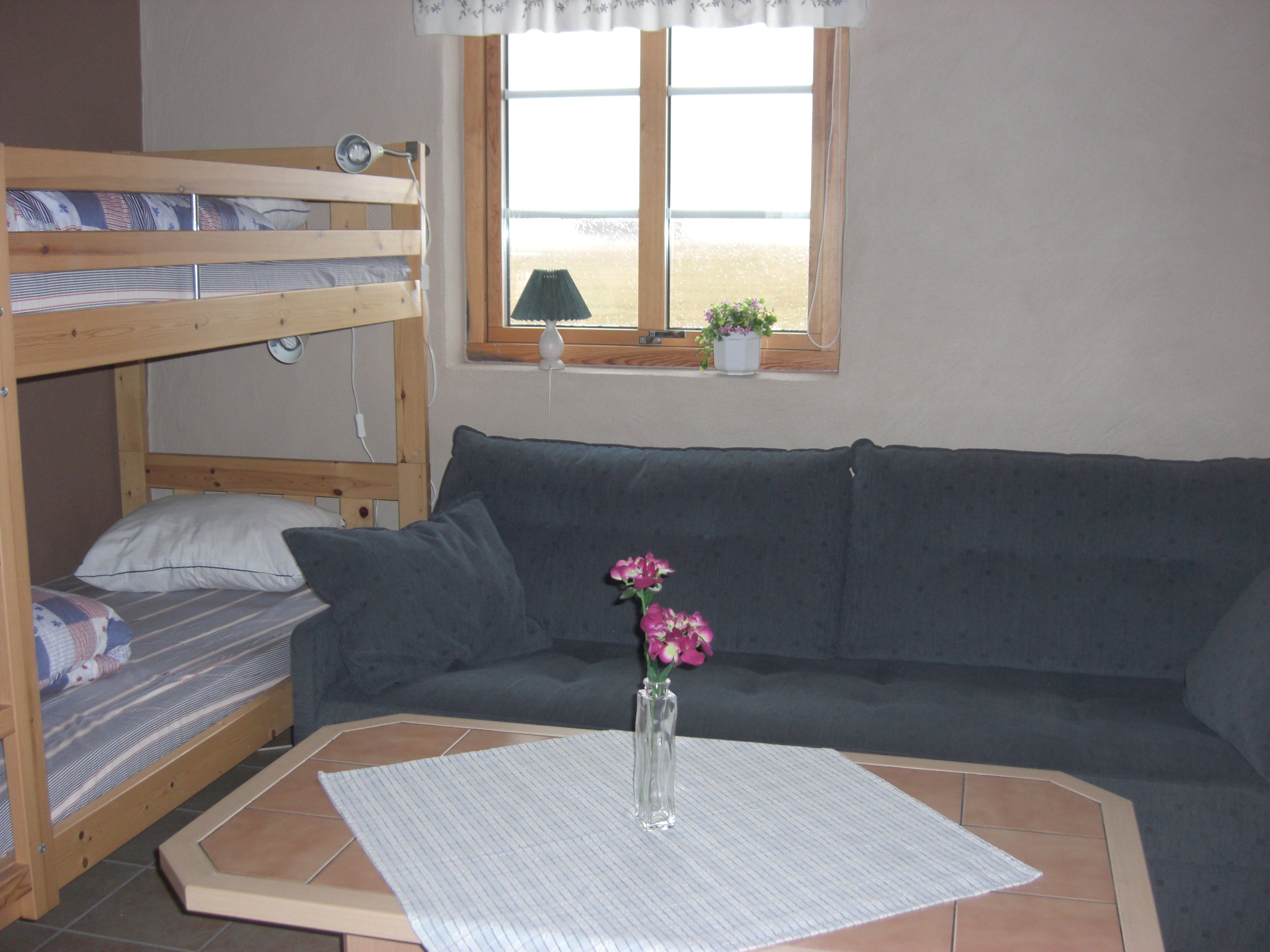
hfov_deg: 49.0
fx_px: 1394
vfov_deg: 37.7
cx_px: 635
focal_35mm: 38
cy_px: 476
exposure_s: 1/60
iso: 200
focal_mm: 7.9
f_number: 2.8
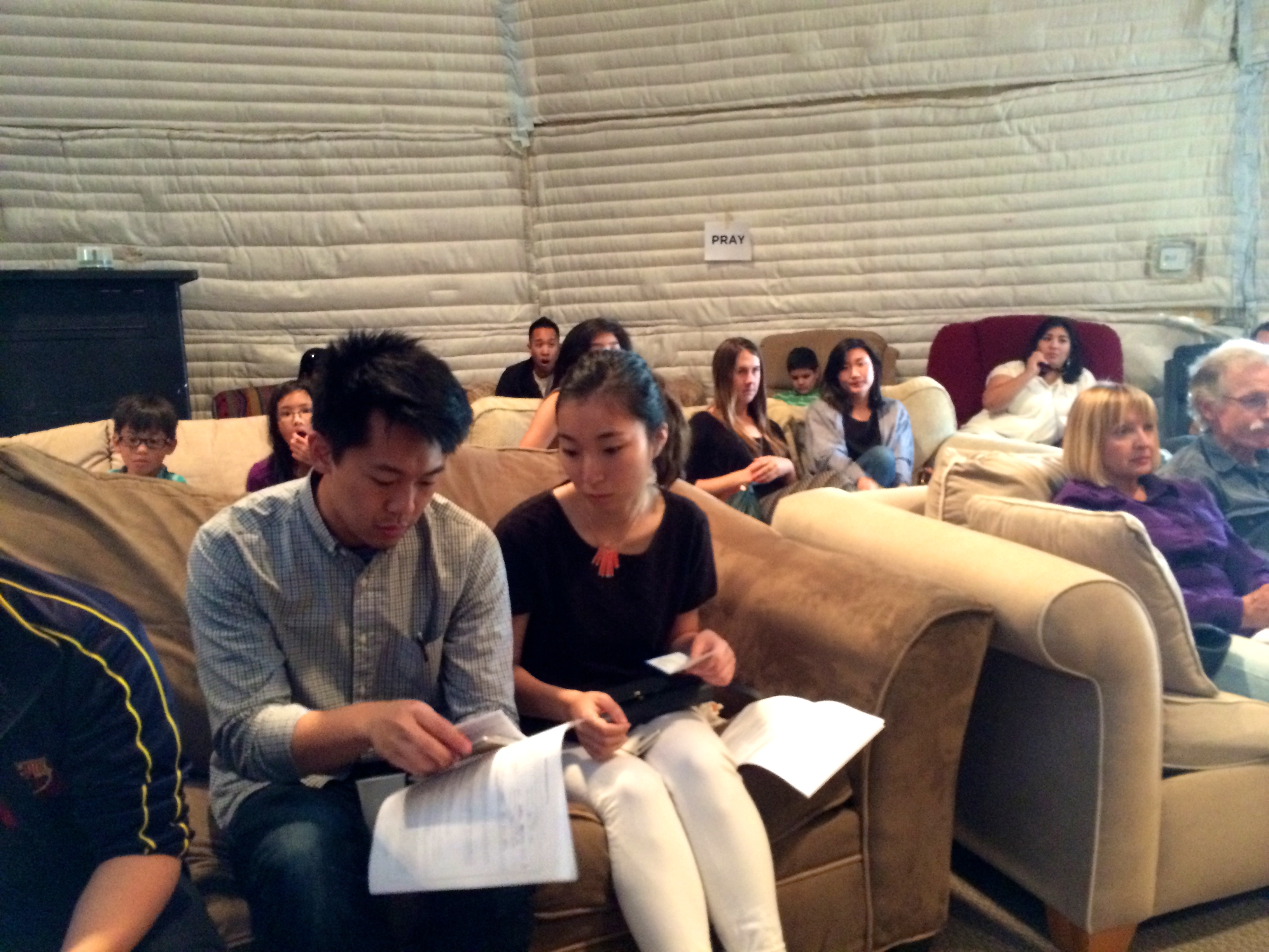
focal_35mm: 30
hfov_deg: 60.0
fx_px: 1100
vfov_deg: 46.8
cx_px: 634
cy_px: 476
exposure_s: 1/15
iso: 400
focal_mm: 4.12
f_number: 2.2
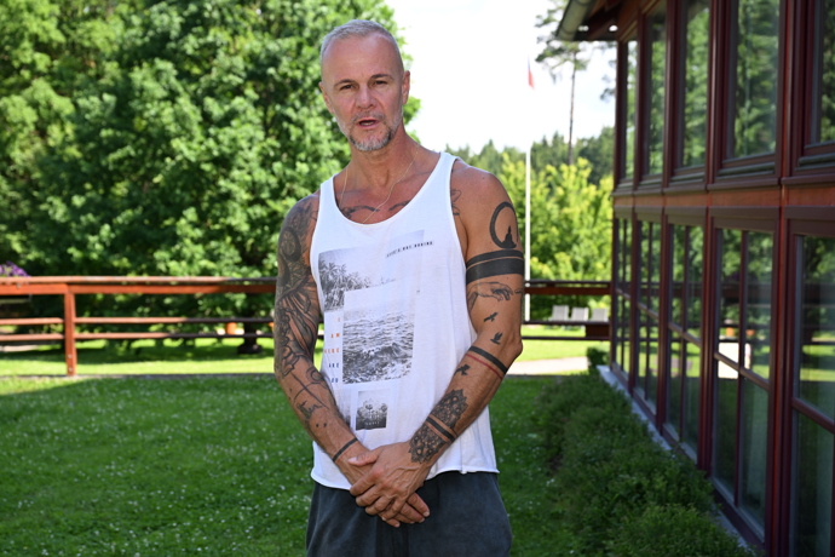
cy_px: 278
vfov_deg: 31.2
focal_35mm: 43
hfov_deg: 45.4
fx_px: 997
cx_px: 418
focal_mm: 43
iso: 200
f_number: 4.5
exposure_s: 1/320
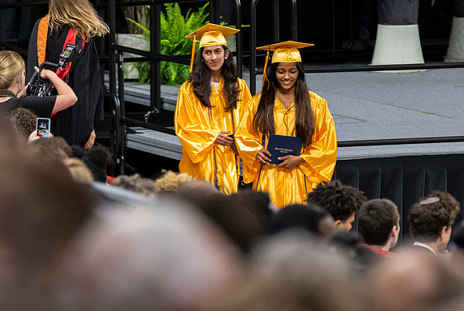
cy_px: 156
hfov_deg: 5.1
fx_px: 5216
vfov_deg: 3.4
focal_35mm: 404
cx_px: 297
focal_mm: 200
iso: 2000
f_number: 4
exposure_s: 1/200
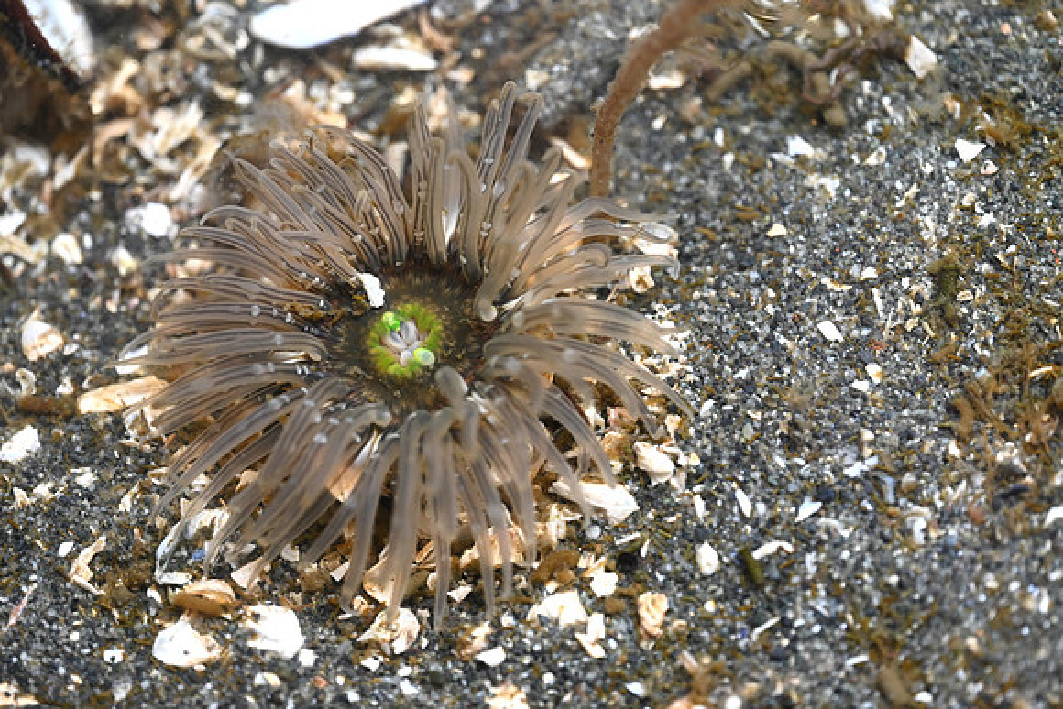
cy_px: 354
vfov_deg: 13.0
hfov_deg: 19.5
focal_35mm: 105
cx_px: 532
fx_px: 3101
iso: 400
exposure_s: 1/125
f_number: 3.2
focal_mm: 105
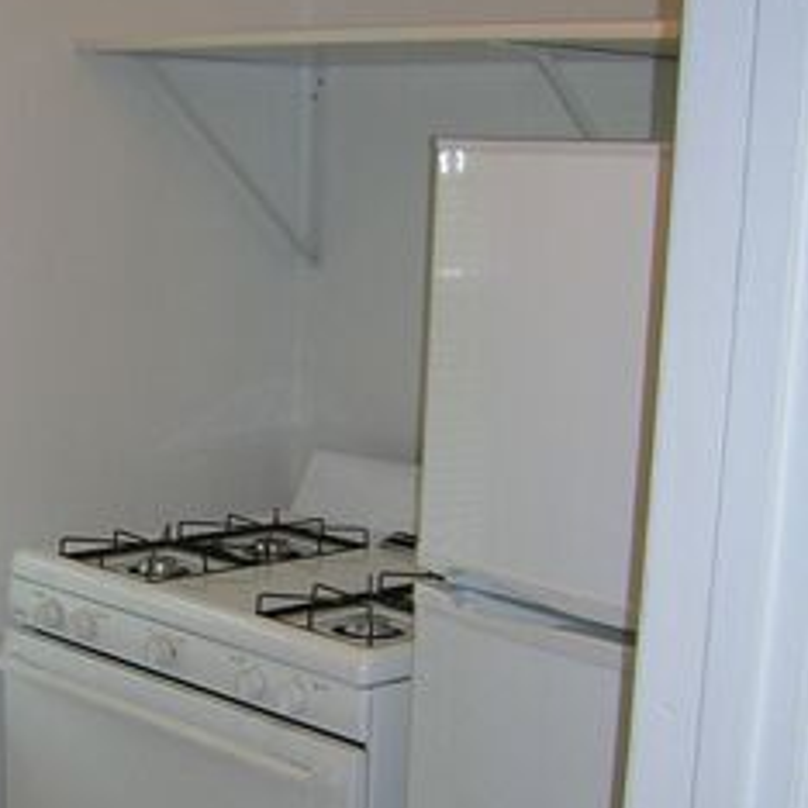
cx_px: 164
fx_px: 1796
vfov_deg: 25.1
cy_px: 594
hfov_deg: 24.9
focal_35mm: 68
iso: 50
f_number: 2.6
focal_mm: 4.7
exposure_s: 1/30
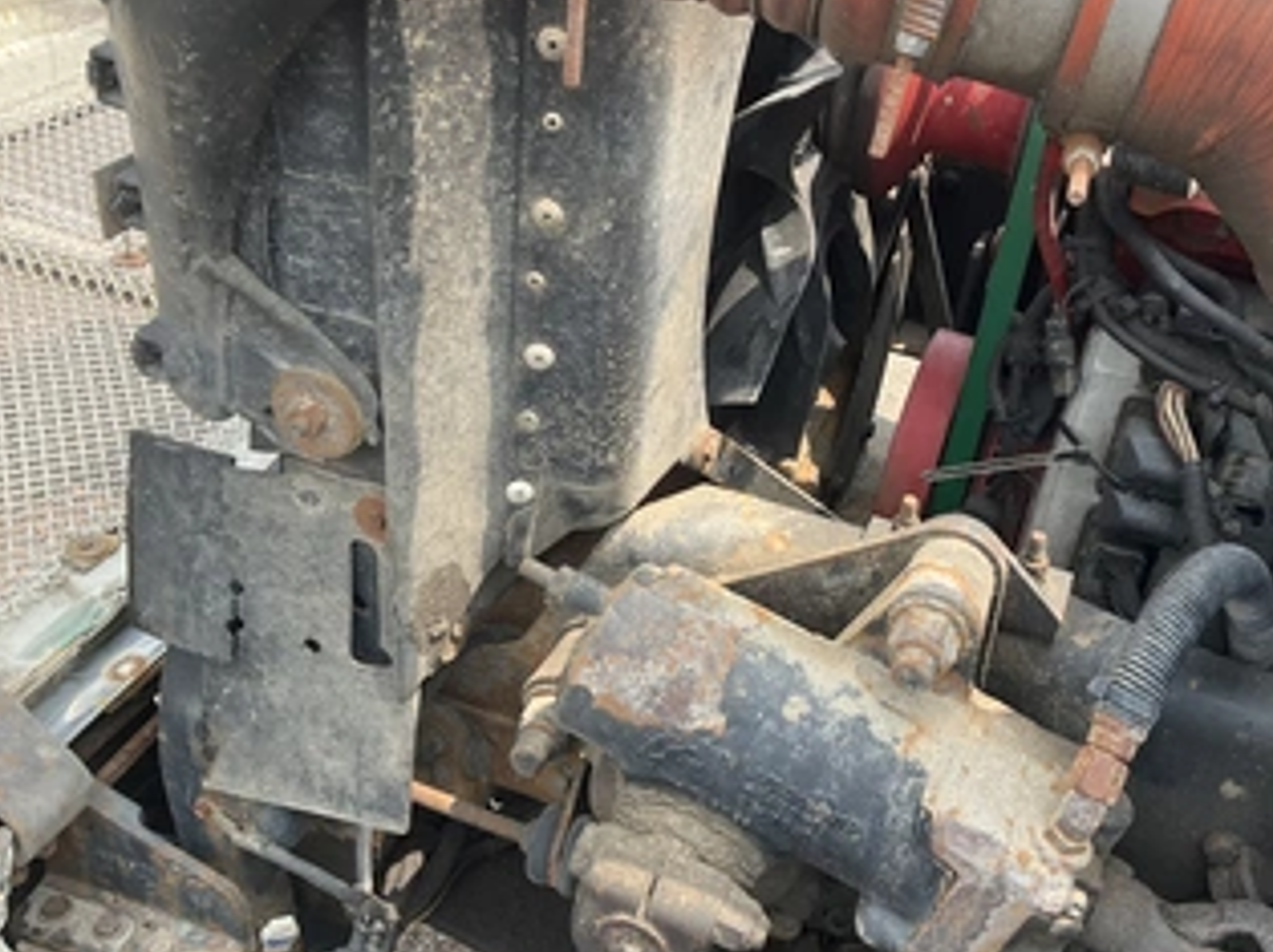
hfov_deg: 49.7
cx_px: 791
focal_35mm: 37
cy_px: 413
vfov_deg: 38.5
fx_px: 1360
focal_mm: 3
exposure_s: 1/394
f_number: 1.8
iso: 25
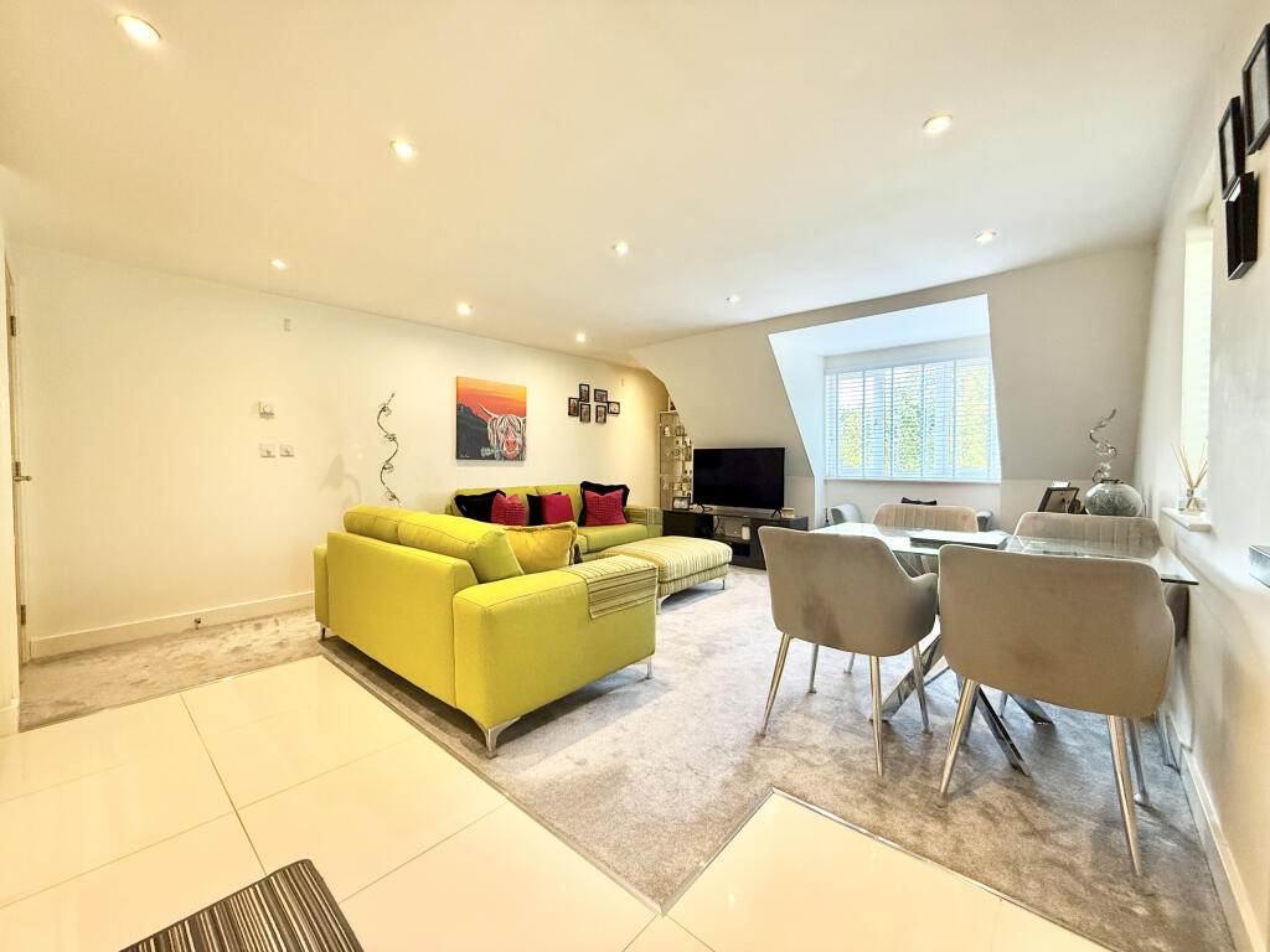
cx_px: 635
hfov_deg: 102.1
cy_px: 476
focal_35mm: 14
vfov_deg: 85.7
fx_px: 514
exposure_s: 1/100
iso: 320
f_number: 2.2
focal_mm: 2.22
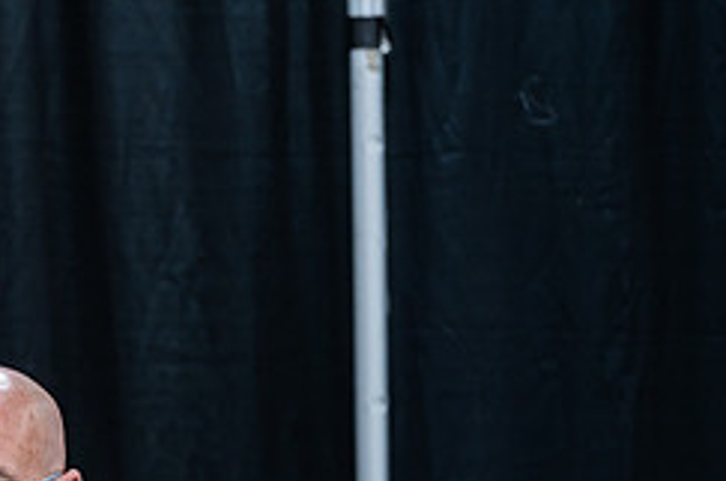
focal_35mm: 479
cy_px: 547
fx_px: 9641
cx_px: -30
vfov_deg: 2.9
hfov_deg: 4.3
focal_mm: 200
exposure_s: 1/200
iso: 1000
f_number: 4
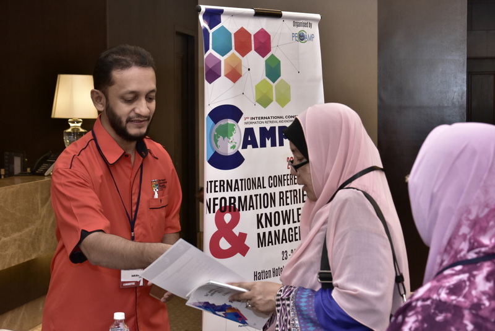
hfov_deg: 27.0
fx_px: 1032
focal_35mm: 75
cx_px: 248
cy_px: 166
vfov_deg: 18.2
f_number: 6.3
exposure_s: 1/50
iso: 1000
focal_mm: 50
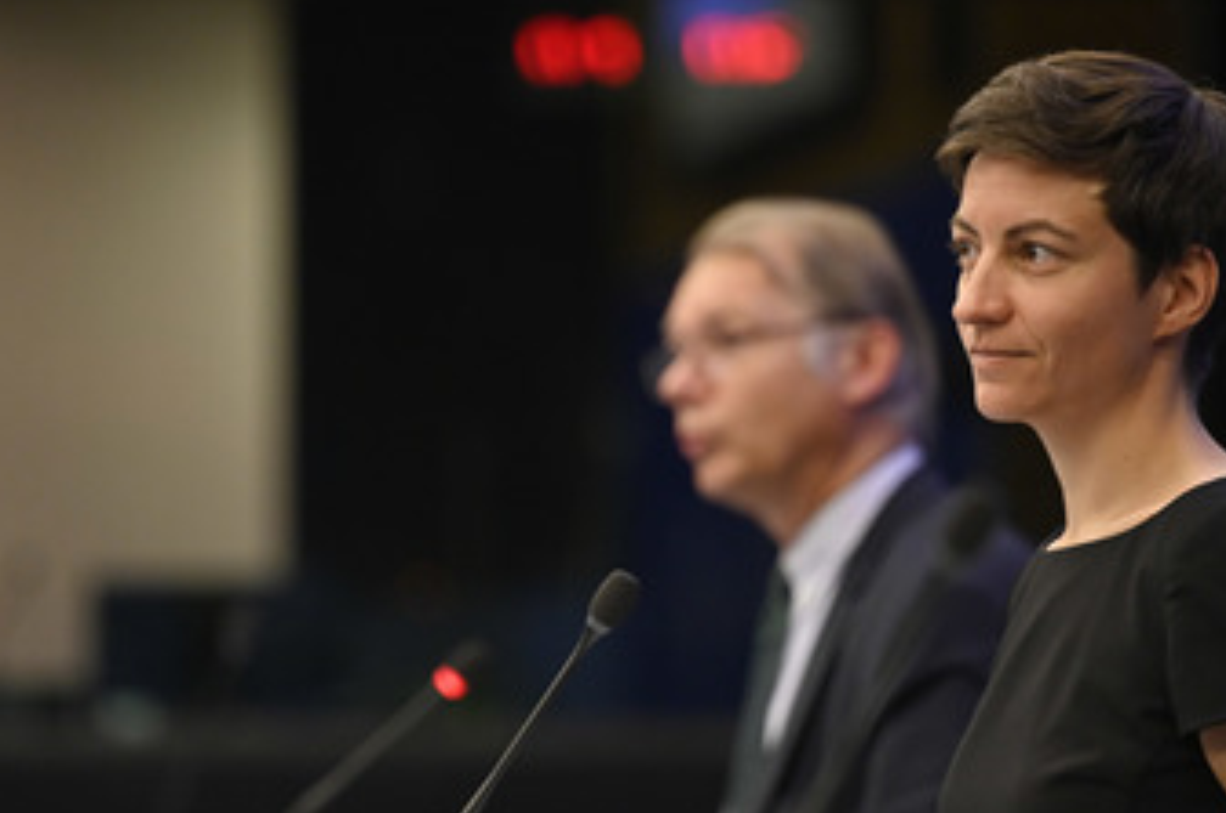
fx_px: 8910
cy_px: 532
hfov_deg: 7.9
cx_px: 691
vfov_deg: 5.2
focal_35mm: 262
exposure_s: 1/320
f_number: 2.8
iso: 1600
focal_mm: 195
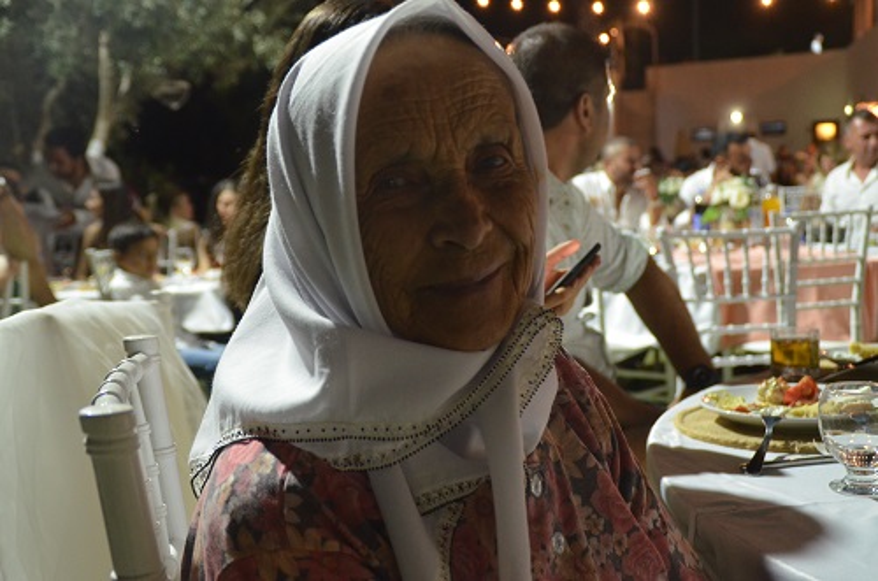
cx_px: 439
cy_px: 290
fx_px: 1168
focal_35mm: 48
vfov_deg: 27.9
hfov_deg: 41.2
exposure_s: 1/60
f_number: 4.2
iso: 2000
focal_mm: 32
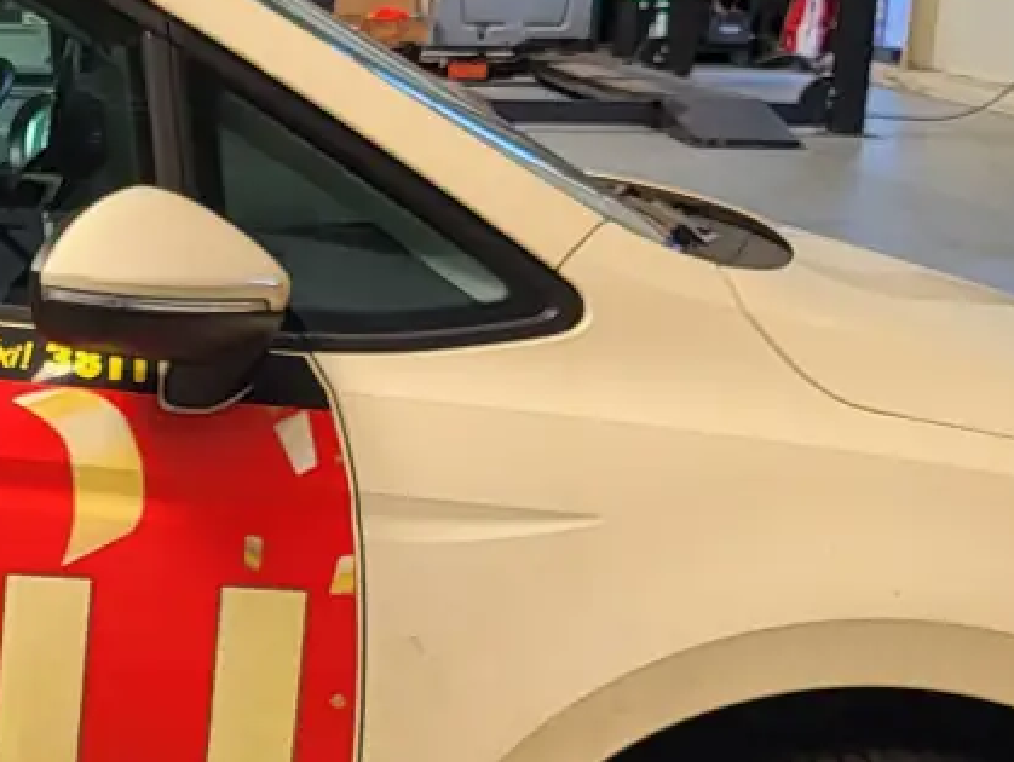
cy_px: 806
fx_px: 3489
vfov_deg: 12.3
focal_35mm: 119
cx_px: -462
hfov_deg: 15.4
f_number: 1.8
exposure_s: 1/141
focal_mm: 5.4
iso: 40
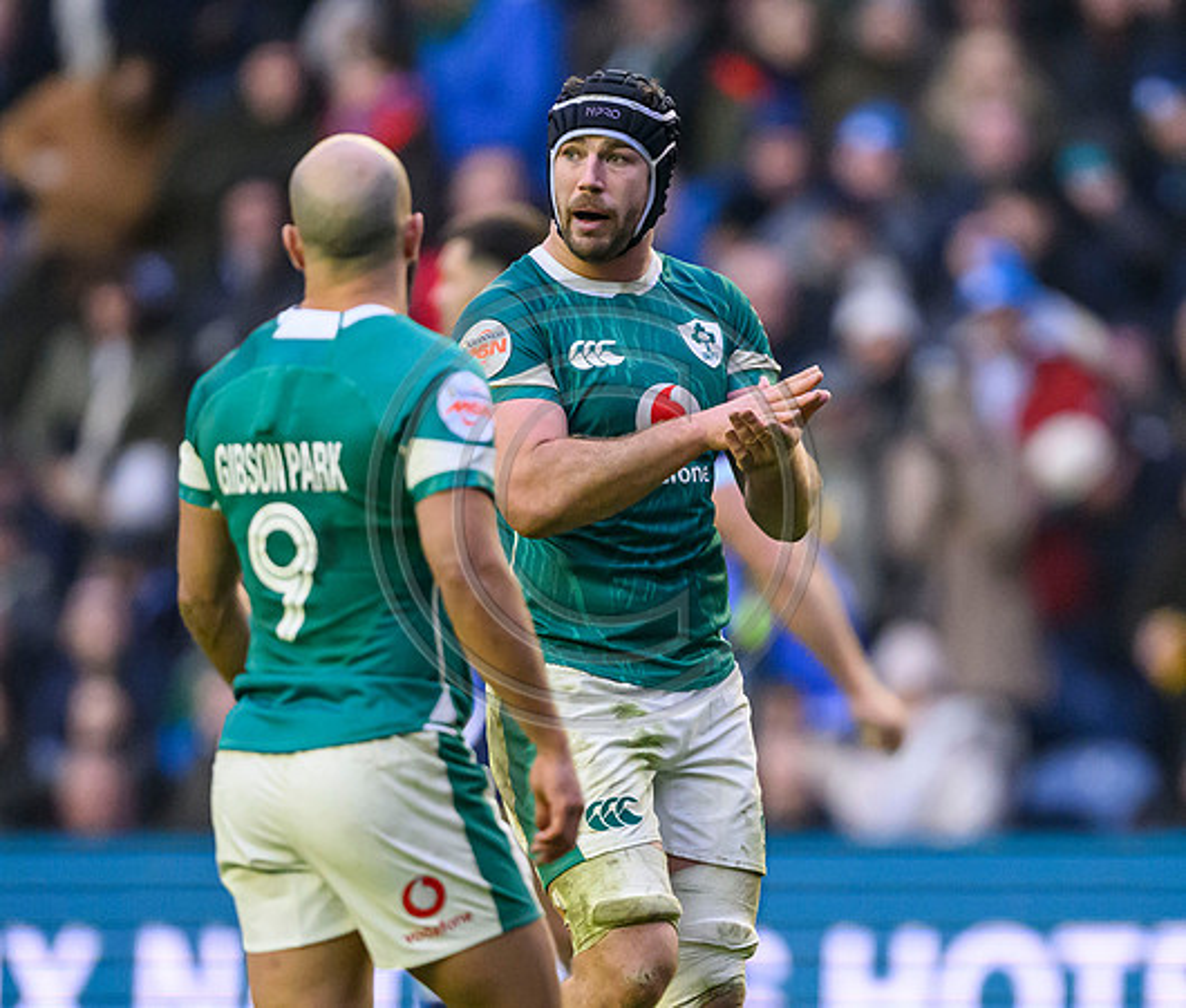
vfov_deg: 2.1
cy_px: 691
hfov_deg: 2.4
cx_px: 664
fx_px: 28073
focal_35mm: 781
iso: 6400
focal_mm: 400
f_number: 2.8
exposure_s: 1/2500
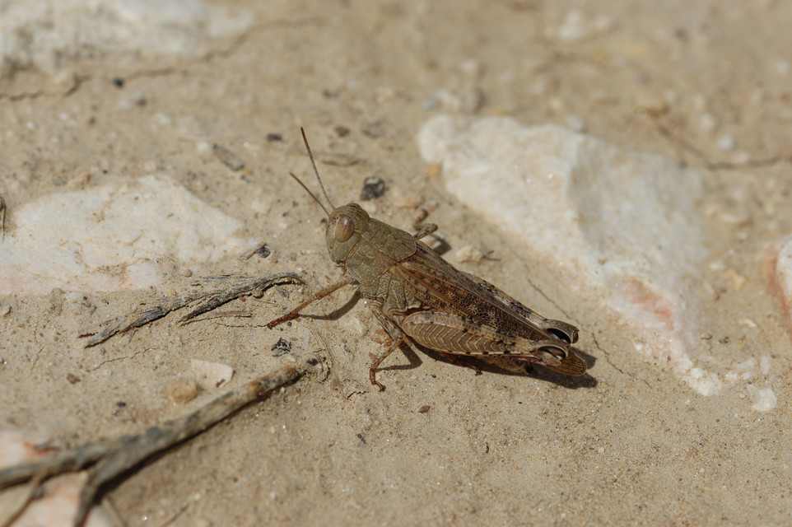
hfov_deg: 13.0
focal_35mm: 158
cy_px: 264
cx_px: 396
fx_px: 3463
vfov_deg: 8.7
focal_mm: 105
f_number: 10
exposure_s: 1/1250
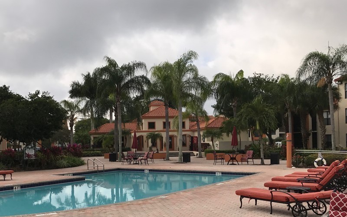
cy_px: 145
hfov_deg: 51.1
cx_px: 132
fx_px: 359
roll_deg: +1.1
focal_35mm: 38
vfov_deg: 33.3
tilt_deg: +1.1
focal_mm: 3.99
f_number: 1.8
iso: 20
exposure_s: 1/2519
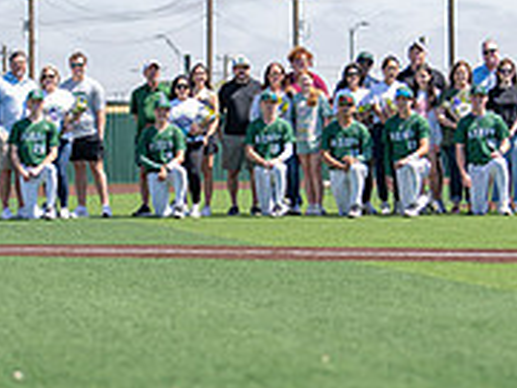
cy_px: 172
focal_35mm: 173
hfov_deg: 11.4
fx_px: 2584
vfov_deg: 8.6
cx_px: 292
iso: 100
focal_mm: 50
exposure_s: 1/6400
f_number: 1.3
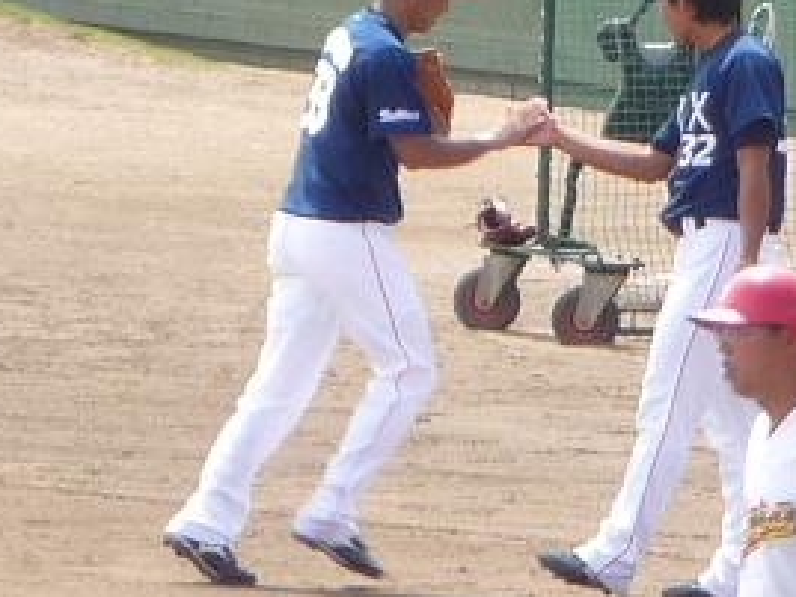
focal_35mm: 599
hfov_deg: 3.3
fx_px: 13774
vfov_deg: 2.5
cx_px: 505
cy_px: 245
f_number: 4.9
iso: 100
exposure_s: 1/200
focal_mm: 40.9
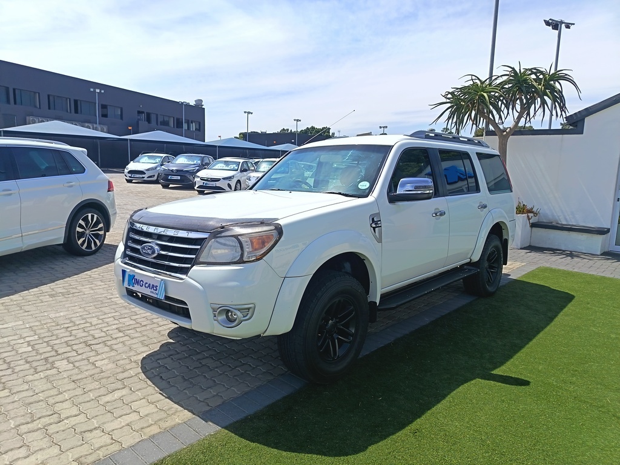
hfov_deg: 71.6
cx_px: 310
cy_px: 232
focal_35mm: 24
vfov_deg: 56.8
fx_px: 430
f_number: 1.75
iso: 100
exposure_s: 1/1047
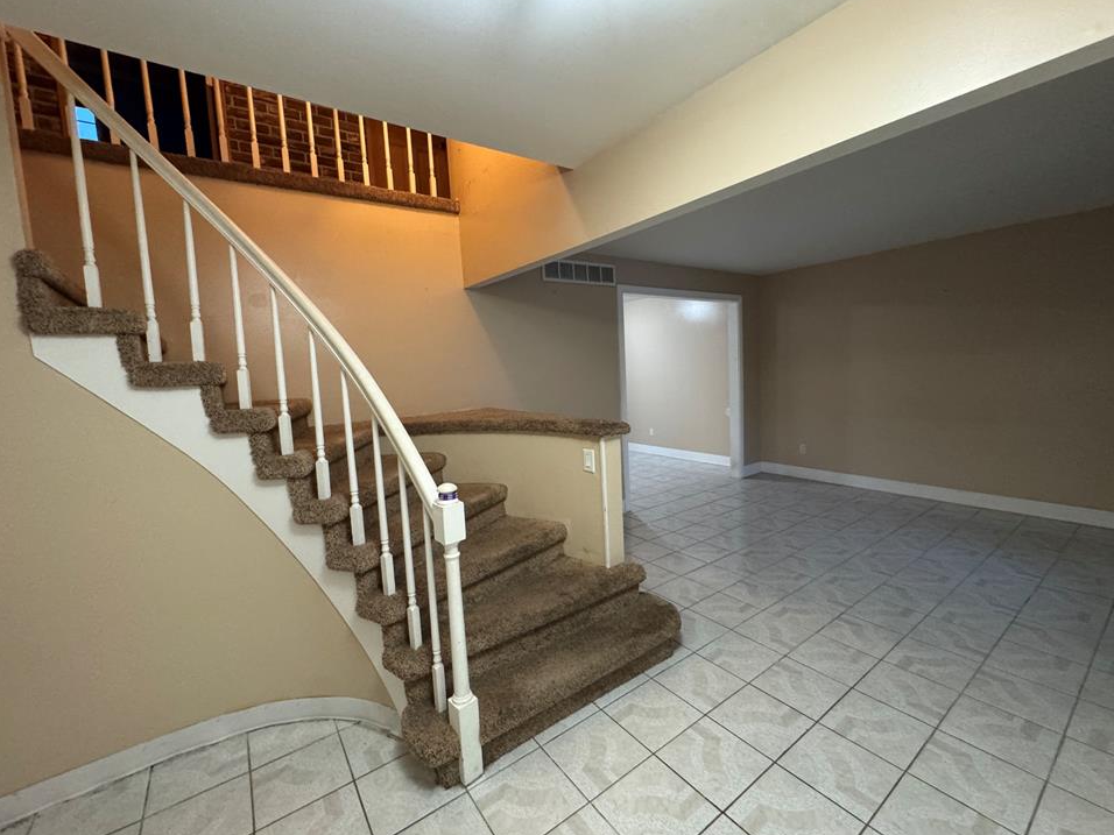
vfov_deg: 81.7
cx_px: 573
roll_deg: +2.5
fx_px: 483
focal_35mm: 15
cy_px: 418
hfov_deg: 98.1
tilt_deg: -6.4
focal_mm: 2.22
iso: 640
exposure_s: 1/60
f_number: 2.2
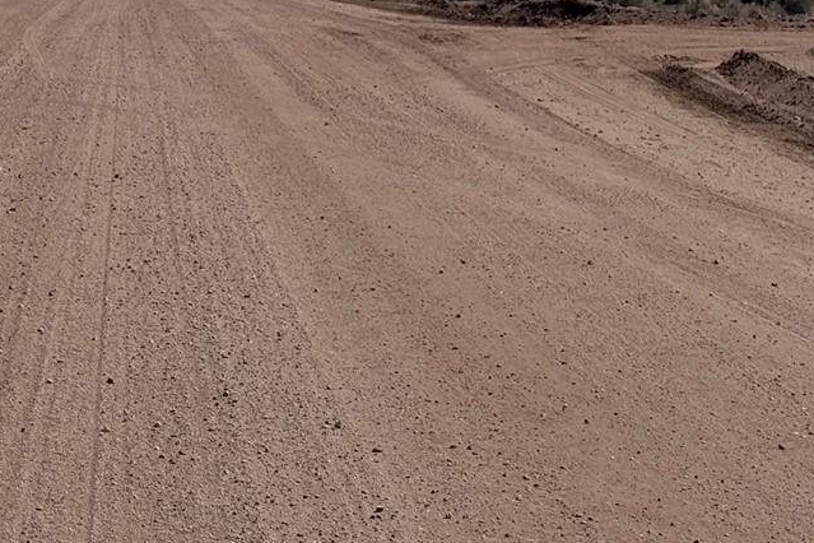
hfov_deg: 16.3
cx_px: 178
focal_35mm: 125
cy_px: -79
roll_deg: -0.3
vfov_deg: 10.8
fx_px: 2826
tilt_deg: +1.6
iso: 64
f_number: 1.78
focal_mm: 6.76
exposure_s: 1/12500
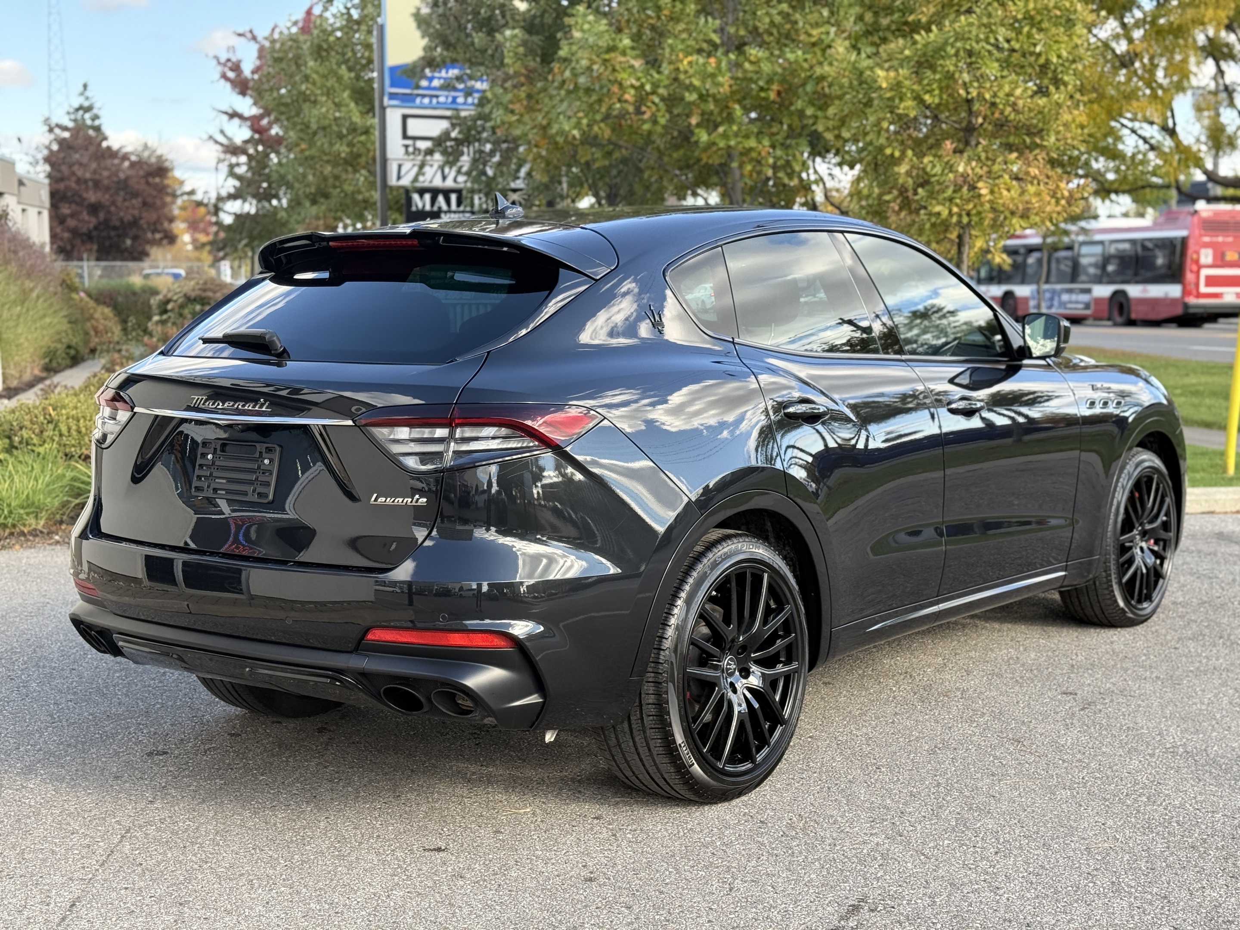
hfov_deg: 39.7
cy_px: 465
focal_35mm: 48
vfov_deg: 30.3
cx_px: 620
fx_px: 1719
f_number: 1.78
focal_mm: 6.76
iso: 100
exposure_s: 1/754
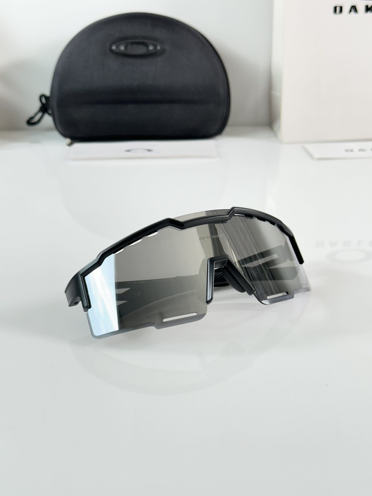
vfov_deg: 39.7
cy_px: 248
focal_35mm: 48
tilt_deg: -23.8
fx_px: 688
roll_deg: +1.6
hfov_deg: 30.3
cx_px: 186
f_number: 1.78
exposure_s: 1/100
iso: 80
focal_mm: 6.86
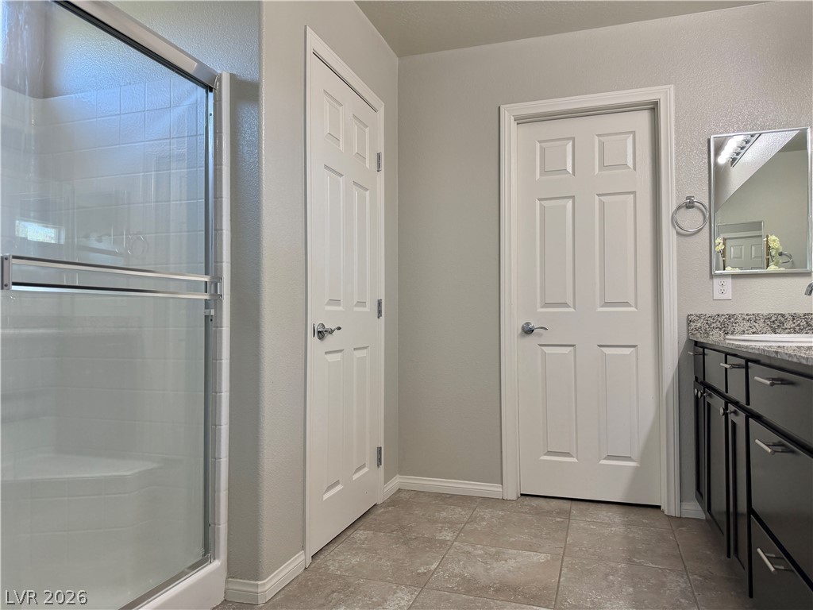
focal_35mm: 24
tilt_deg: +0.0
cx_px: 406
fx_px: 564
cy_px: 305
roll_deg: +0.2
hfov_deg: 71.6
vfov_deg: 56.8
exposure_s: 1/165
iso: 160
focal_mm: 6.76
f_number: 1.78
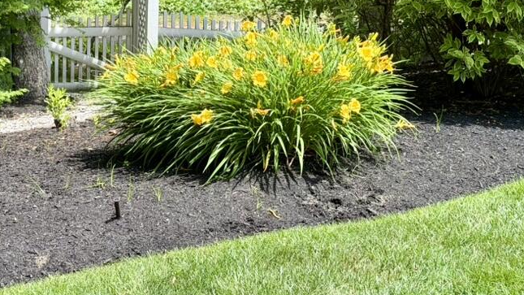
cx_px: 206
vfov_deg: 14.4
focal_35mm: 83
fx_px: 1153
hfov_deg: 25.5
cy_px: 28
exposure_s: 1/1000
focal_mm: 6.76
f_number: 1.78
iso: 80
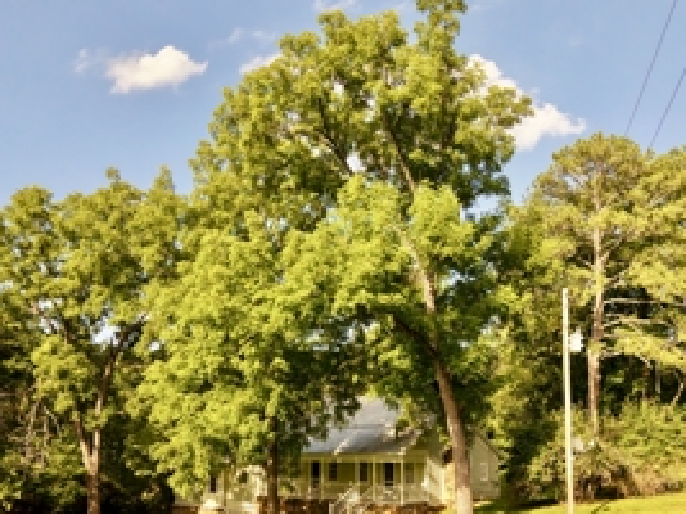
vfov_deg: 39.1
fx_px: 713
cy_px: 344
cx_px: 352
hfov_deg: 51.4
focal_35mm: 36
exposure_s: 1/160
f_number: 1.8
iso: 100
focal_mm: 8.67
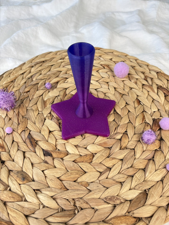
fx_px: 169
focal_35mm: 26
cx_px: 84
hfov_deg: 53.1
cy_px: 112
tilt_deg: -49.2
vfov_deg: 67.3
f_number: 1.6
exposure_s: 1/121
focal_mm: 5.96
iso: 32
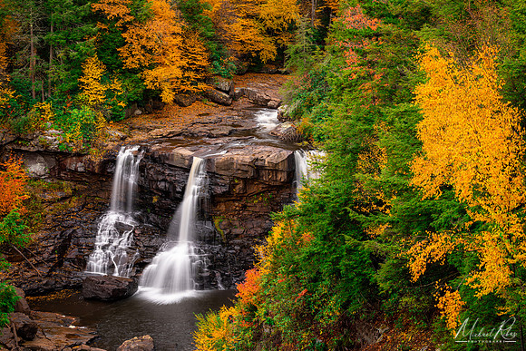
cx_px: 263
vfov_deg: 15.2
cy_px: 176
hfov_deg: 22.6
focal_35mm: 90
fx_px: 1315
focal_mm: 90
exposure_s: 1
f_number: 13
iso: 64
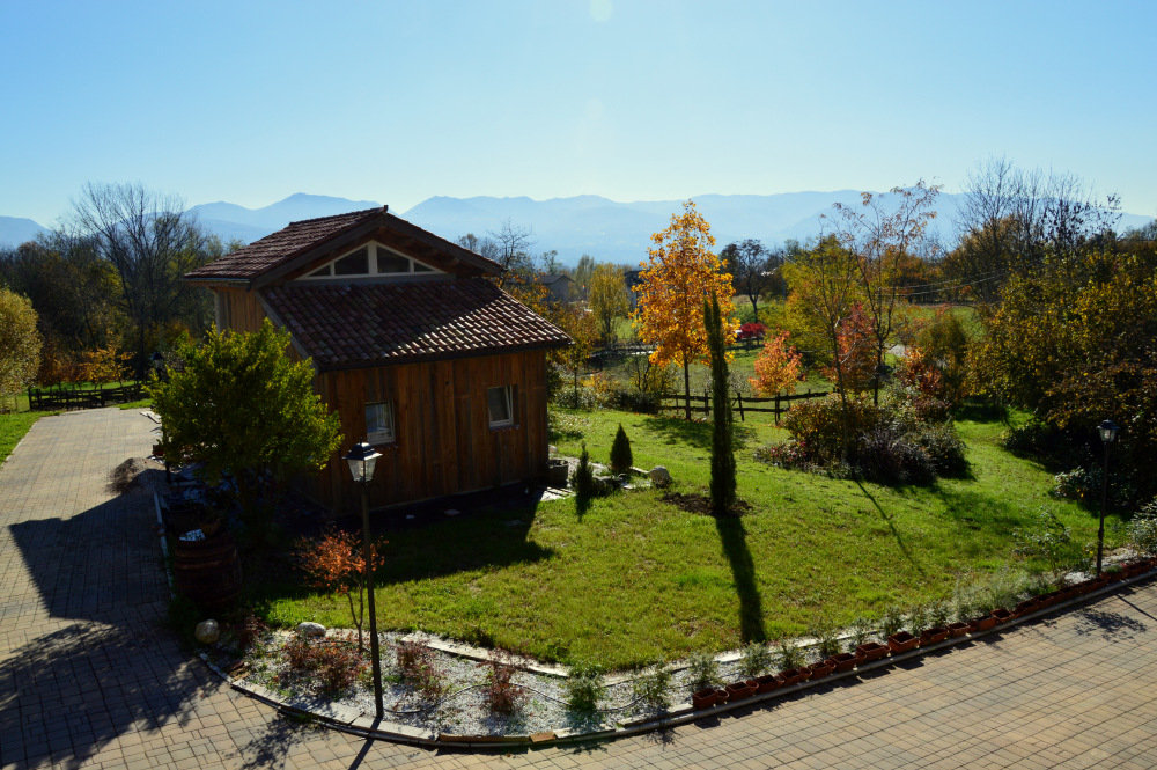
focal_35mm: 27
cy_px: 385
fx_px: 867
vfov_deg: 47.9
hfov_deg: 67.4
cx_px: 578
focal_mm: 18
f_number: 11
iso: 360
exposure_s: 1/500
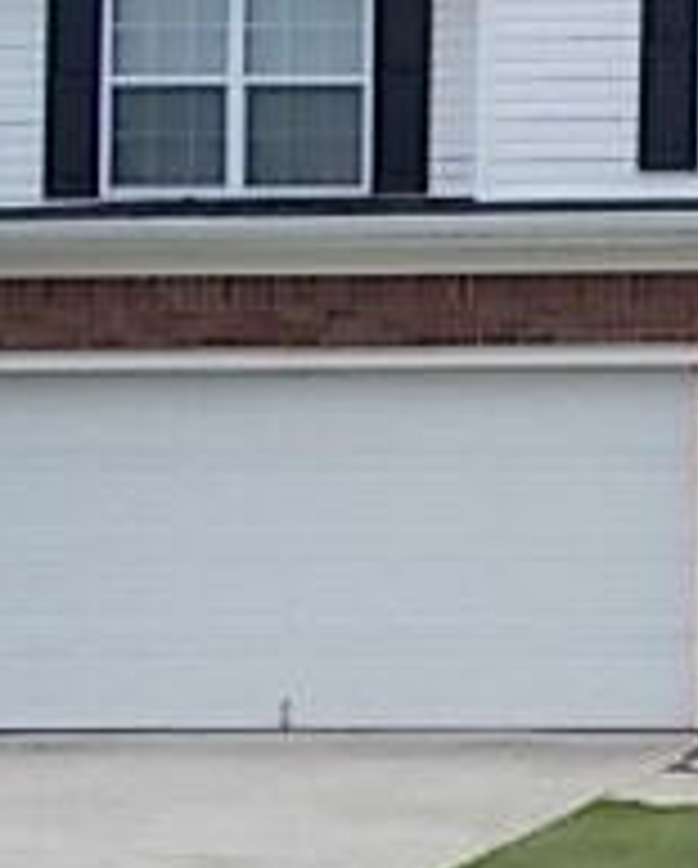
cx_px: 1144
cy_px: 418
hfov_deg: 16.2
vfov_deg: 22.7
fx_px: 2164
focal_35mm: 84
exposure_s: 1/200
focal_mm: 4.6
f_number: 8
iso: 80
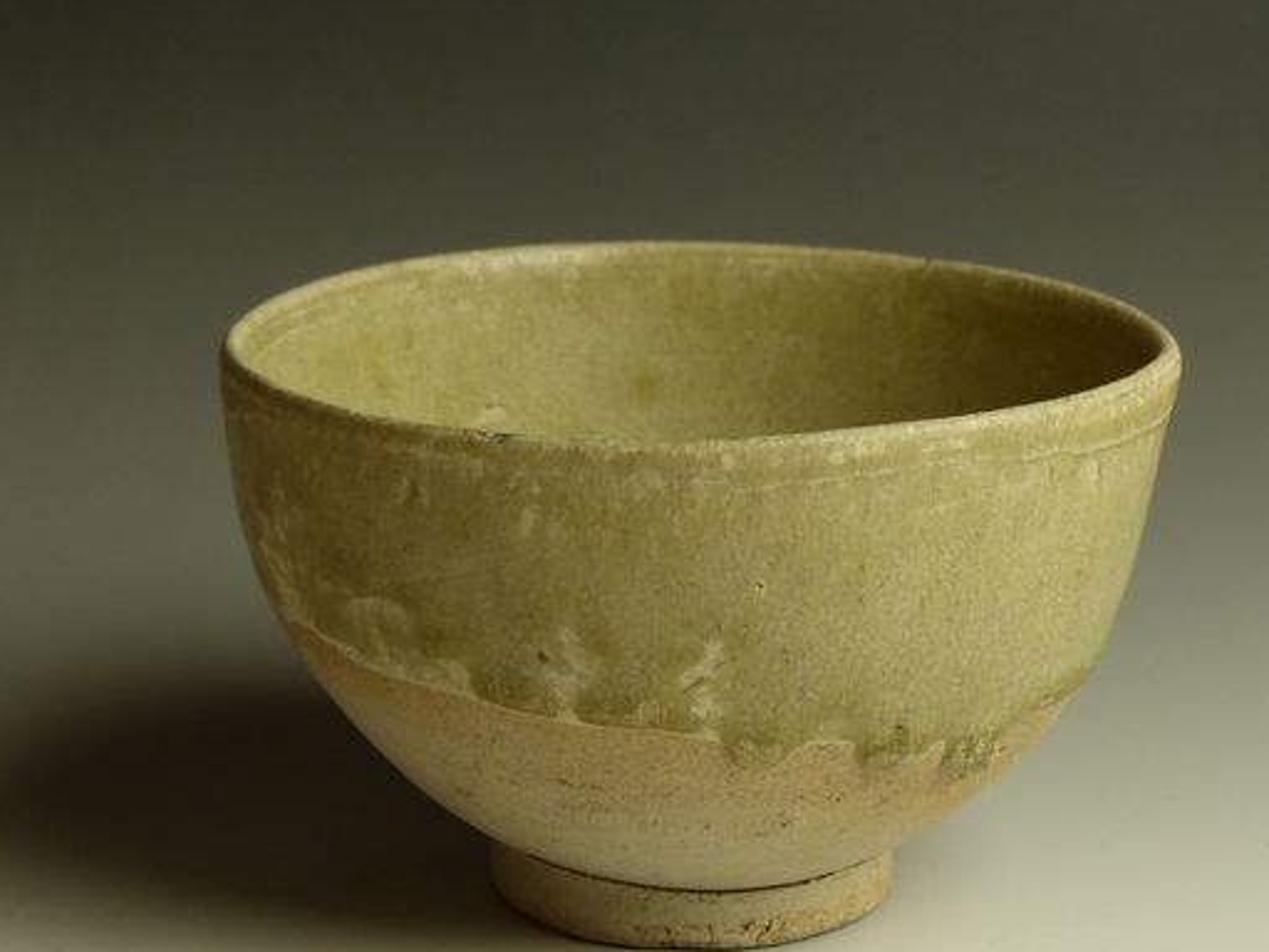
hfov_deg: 21.1
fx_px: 3409
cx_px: 719
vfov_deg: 15.9
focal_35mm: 93
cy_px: 477
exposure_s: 1/100
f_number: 2.8
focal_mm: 10.9
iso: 200
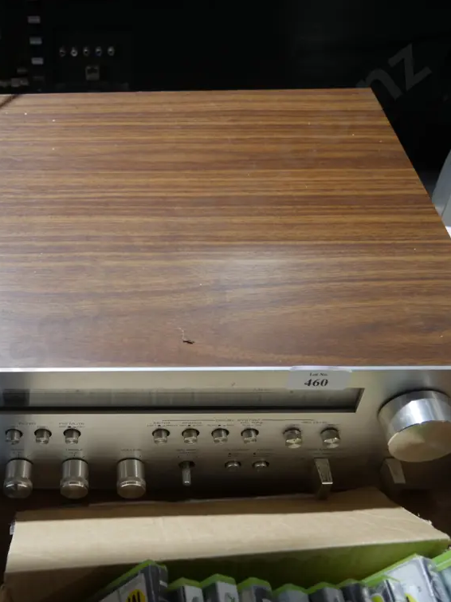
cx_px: 94
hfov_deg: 36.5
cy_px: 302
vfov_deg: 49.0
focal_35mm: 38
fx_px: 660
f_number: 3.5
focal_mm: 14
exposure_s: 1/60
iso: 400
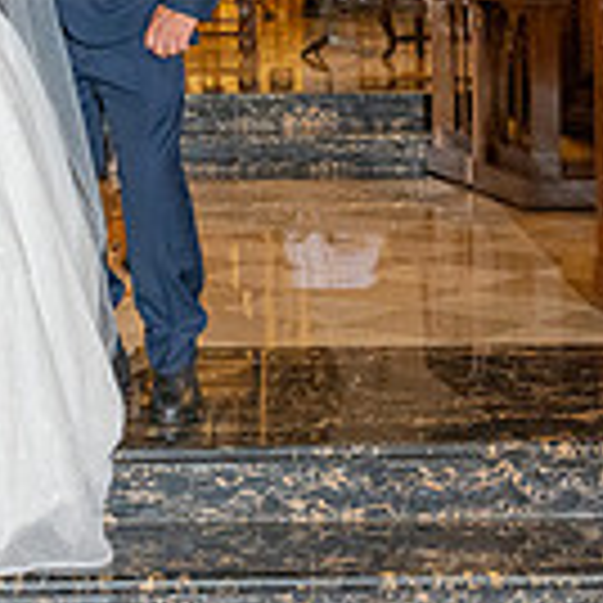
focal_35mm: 105
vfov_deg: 16.0
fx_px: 2069
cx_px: -176
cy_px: -110
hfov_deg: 15.8
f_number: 6.3
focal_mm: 28.5
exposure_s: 1/200
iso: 2000
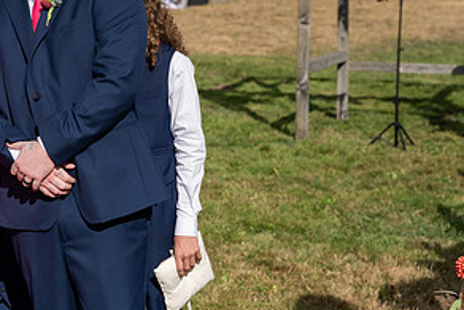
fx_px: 1560
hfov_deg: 16.7
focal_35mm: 121
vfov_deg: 11.3
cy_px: 64
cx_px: 52
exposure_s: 1/5000
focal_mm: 61
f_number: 5
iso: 400
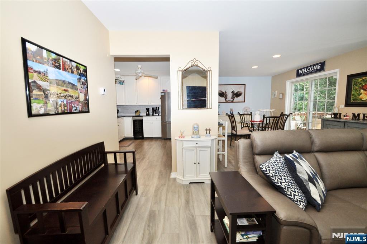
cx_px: 184
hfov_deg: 100.5
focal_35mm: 15
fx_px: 153
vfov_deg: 77.2
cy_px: 122
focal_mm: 10
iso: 640
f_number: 7.1
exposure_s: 1/30
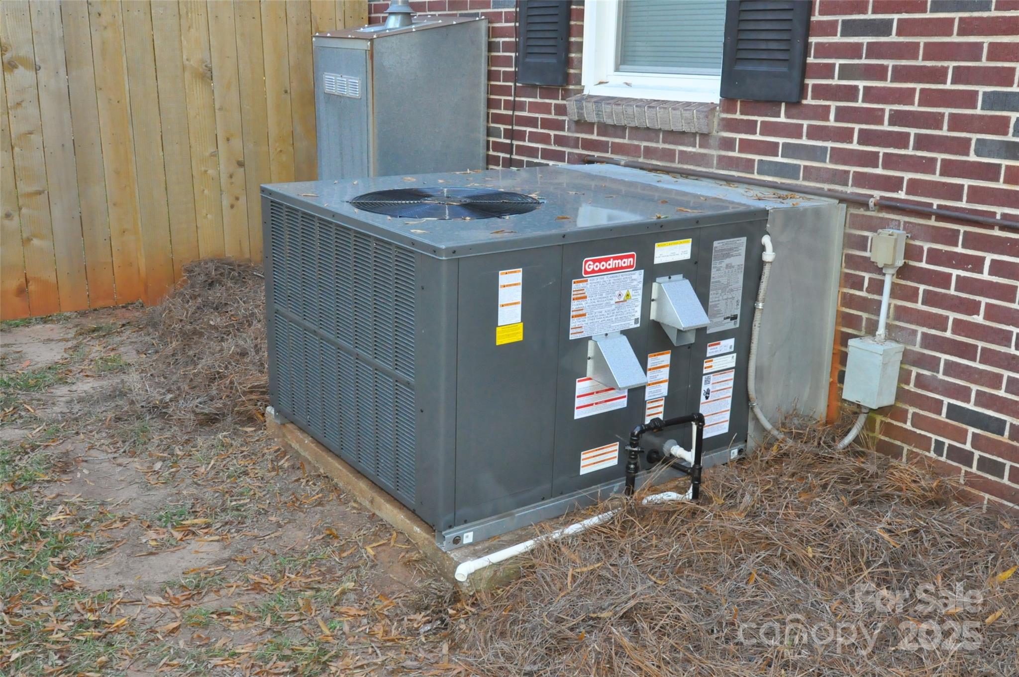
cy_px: 338
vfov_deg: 36.8
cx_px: 510
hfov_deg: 53.2
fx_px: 1018
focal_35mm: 36
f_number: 8
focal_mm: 24
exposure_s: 1/60
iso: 2500
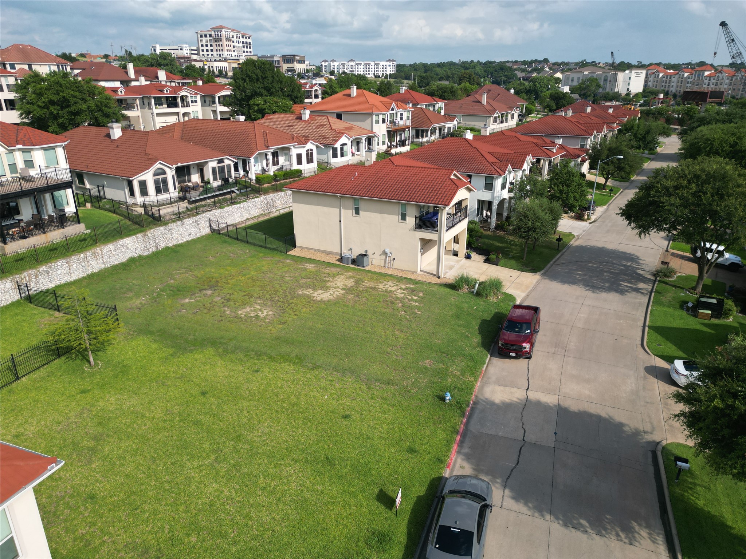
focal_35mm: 24
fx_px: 517
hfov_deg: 71.6
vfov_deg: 56.8
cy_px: 280
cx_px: 373
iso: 110
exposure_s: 1/2500
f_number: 1.7
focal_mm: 6.72
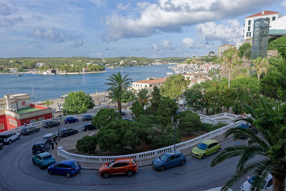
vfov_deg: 53.1
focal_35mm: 24
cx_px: 143
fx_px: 191
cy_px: 96
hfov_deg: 73.7
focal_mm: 16
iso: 100
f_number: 9
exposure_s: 1/160
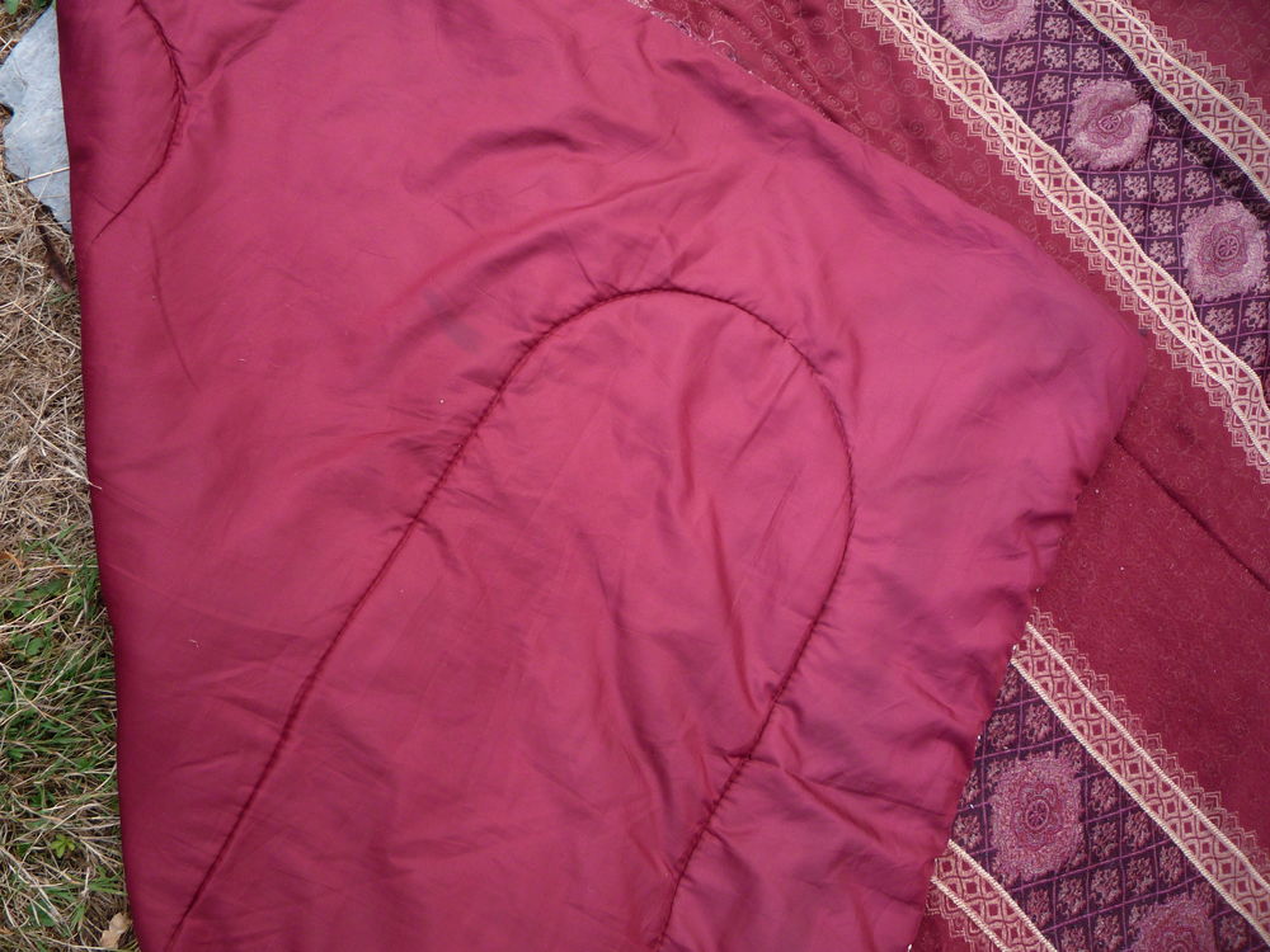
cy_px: 476
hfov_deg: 60.0
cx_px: 635
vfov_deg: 46.8
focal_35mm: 30
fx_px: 1101
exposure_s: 1/100
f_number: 3.3
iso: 100
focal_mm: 5.2
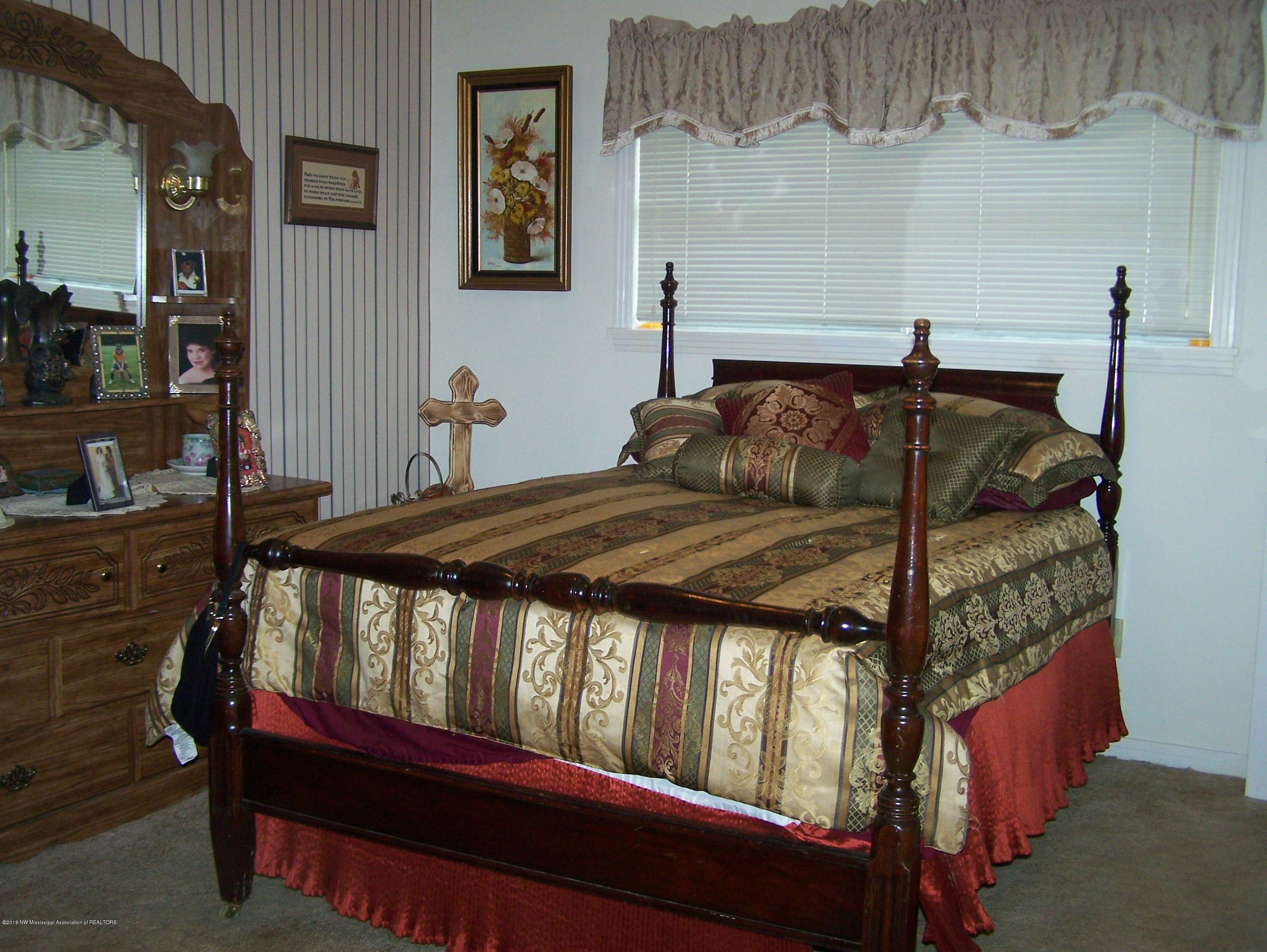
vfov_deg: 37.8
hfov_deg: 48.9
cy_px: 476
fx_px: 1392
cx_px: 634
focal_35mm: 38
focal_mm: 6.3
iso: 160
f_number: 2.8
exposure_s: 1/60
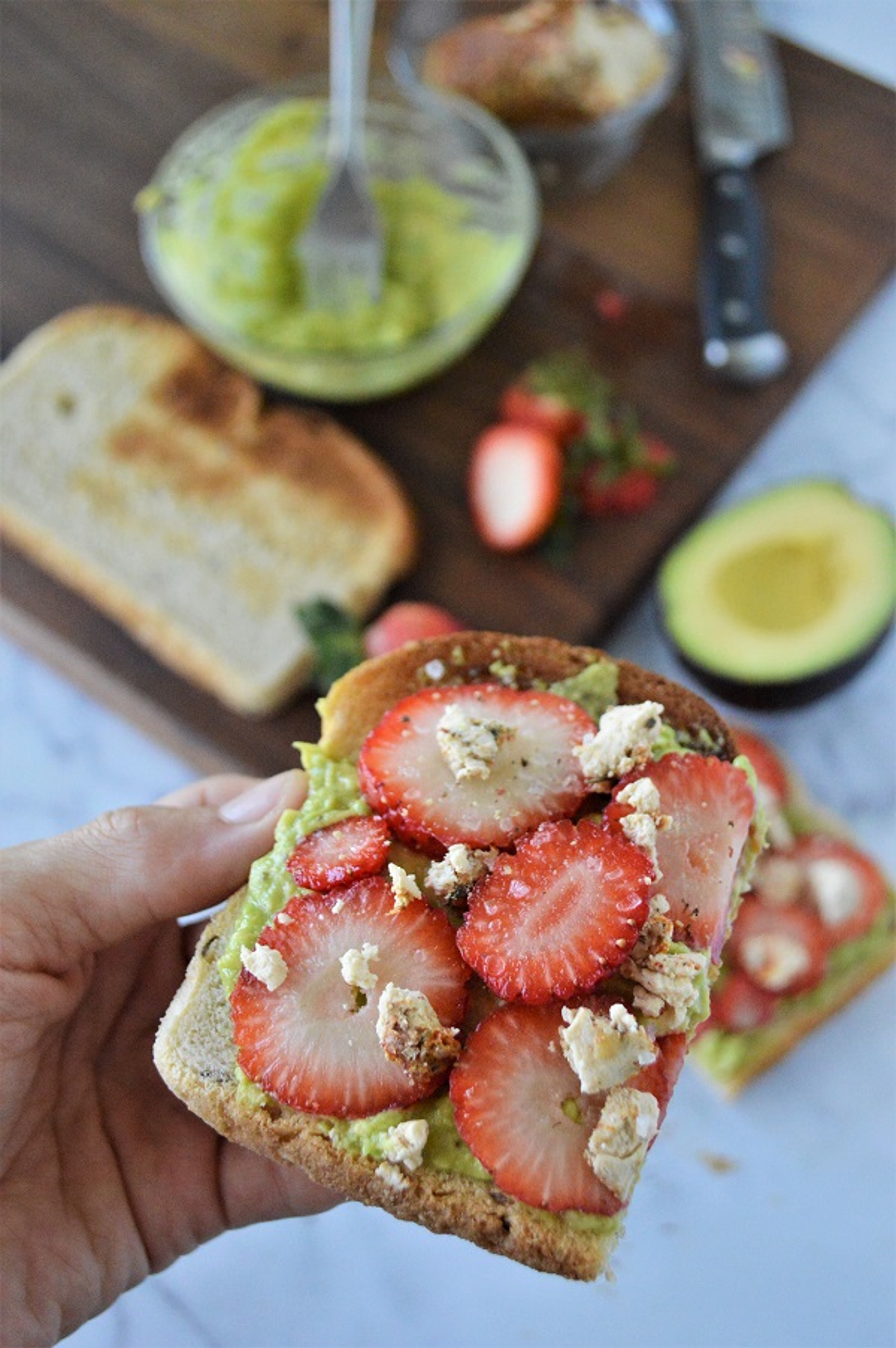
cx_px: 448
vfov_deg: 49.6
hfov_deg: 34.2
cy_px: 674
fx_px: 1458
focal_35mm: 39
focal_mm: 26
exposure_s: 1/500
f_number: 4.2
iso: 2800
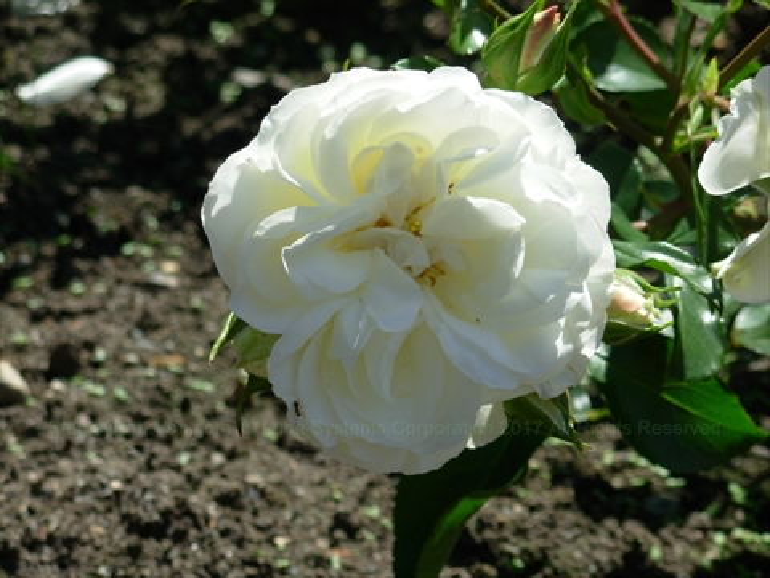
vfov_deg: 12.1
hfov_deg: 16.1
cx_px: 385
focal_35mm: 122
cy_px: 289
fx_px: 2714
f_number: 4.3
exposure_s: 1/592
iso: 50
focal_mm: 20.2
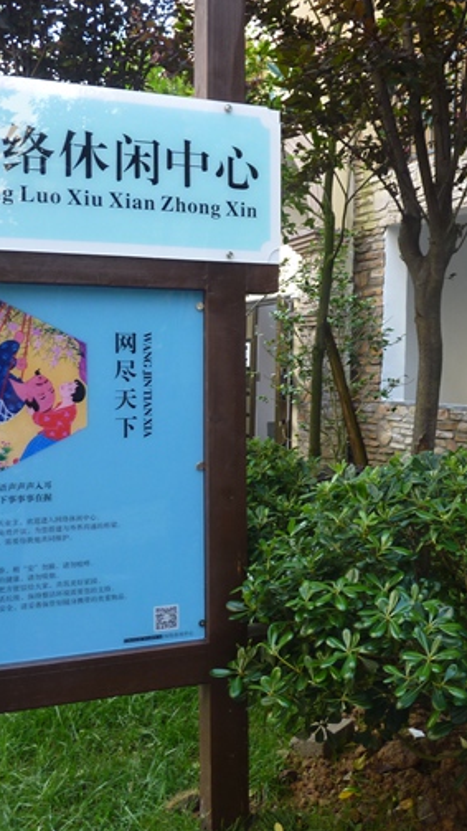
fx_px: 858
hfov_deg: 30.2
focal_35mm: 39
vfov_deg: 51.6
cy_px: 405
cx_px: 314
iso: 80
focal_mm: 4.1
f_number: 3.3
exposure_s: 1/50
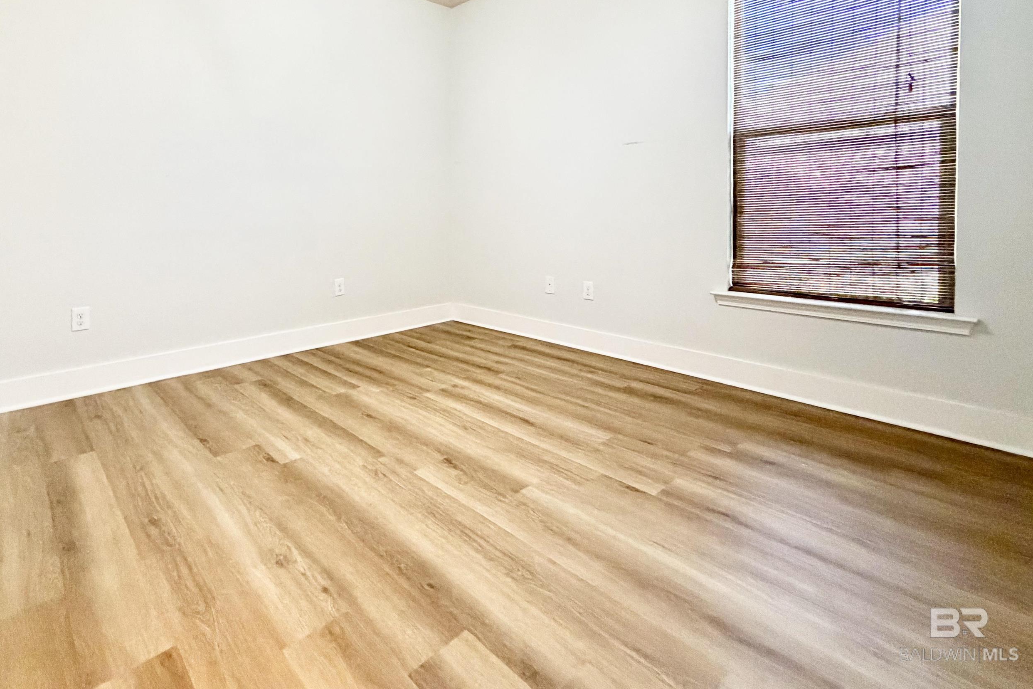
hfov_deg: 89.1
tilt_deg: -1.2
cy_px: 217
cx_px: 425
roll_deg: +0.7
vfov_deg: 65.2
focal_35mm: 18
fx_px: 516
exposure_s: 1/60
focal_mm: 2.22
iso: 640
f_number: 2.2
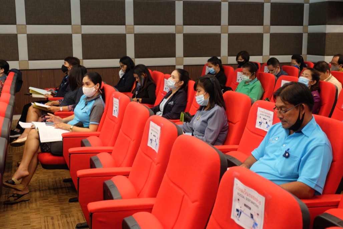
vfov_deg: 28.6
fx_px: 448
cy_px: 114
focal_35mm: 47
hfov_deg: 41.9
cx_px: 172
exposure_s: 1/28
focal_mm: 31
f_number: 4.7
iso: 800
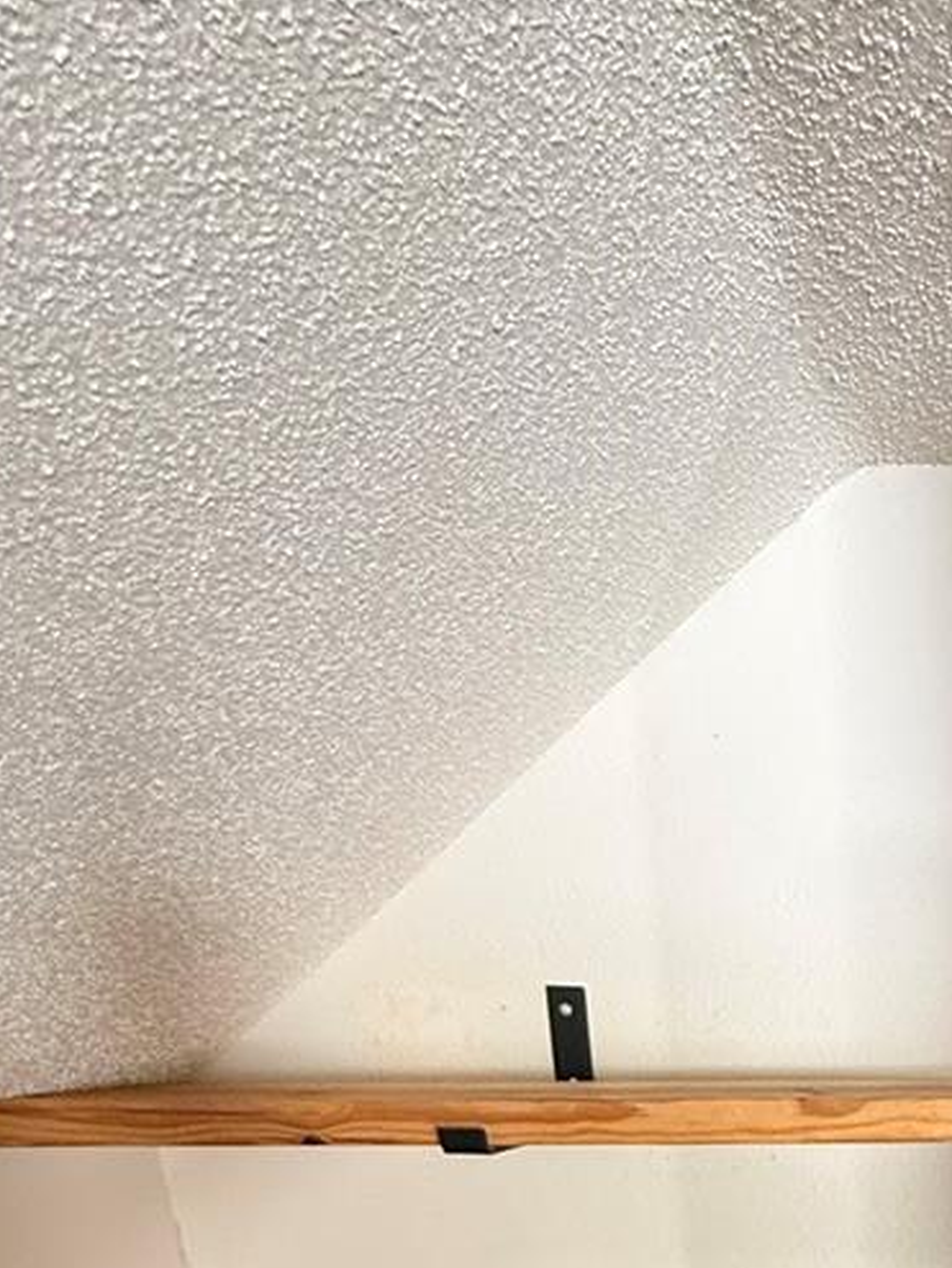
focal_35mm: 34
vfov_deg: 42.0
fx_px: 1246
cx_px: 1085
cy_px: 1412
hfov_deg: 35.0
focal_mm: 2.22
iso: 320
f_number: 2.2
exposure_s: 1/60
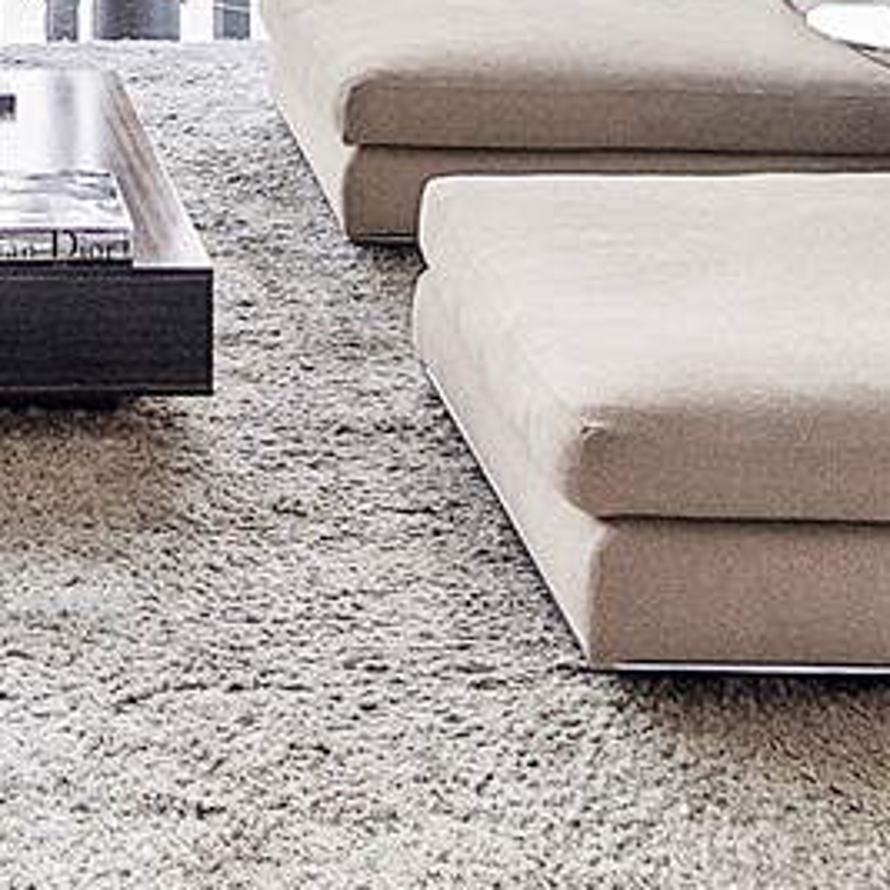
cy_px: -555
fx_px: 2356
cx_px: -167
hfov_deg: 20.1
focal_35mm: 81
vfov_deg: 18.3
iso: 250
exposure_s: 1/250
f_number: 5.6
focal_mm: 10
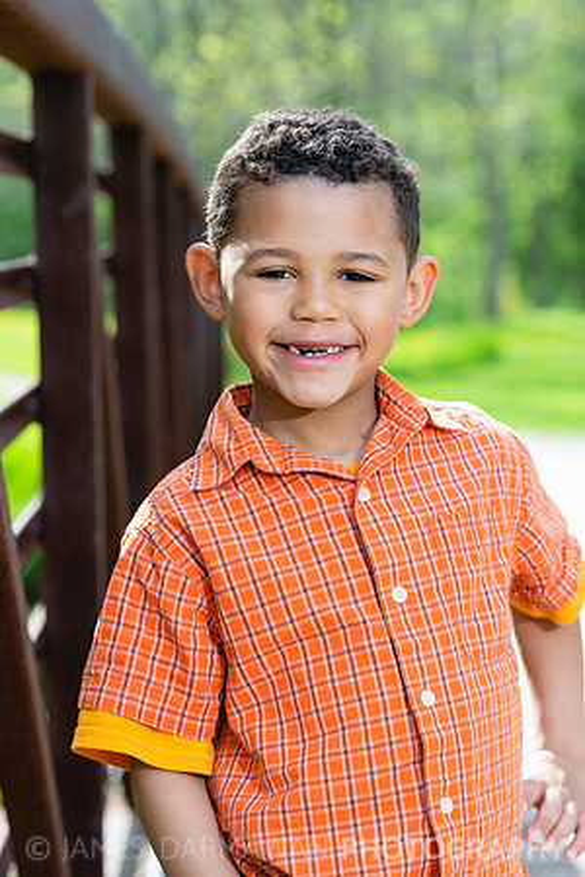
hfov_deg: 16.1
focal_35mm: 85
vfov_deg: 23.9
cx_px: 292
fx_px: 2072
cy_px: 438
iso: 100
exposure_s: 1/200
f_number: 5
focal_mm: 85
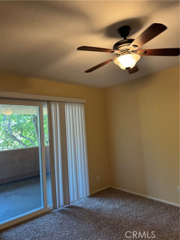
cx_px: 90
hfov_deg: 56.8
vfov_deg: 71.6
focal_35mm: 24
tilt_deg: +5.1
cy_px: 120
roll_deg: +3.9
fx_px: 166
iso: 200
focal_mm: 6.76
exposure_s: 1/60
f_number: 1.78
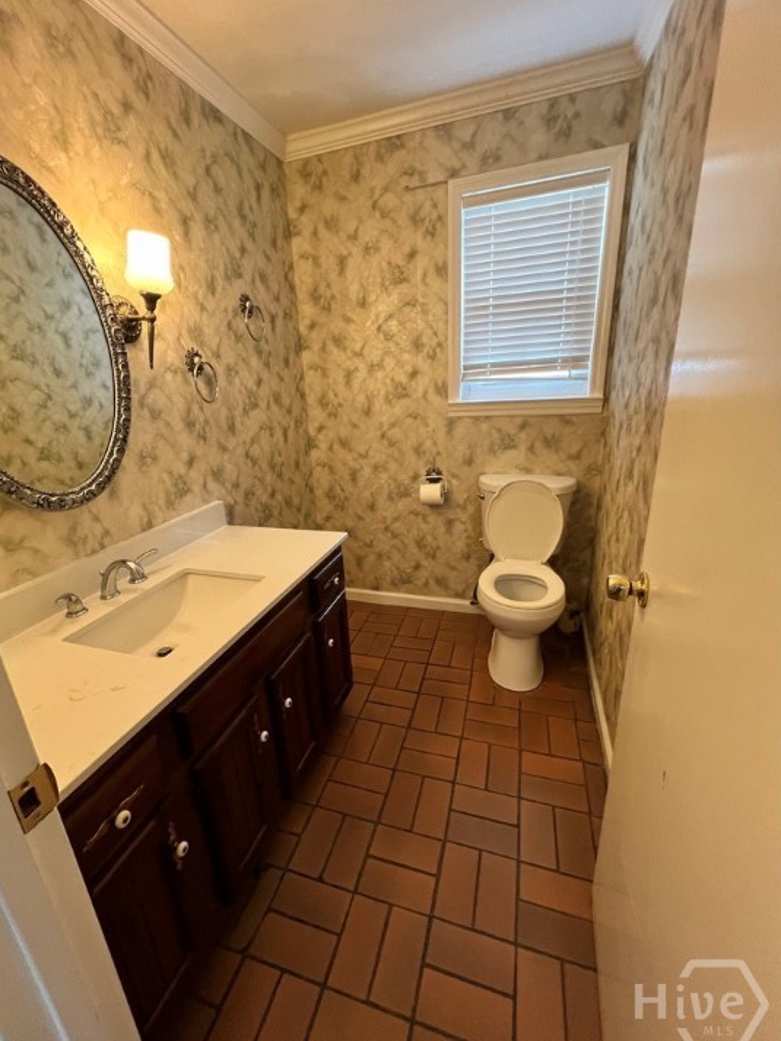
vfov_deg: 102.0
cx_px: 365
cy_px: 529
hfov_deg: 85.6
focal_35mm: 14
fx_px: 421
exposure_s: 1/60
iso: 250
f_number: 1.8
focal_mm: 1.57
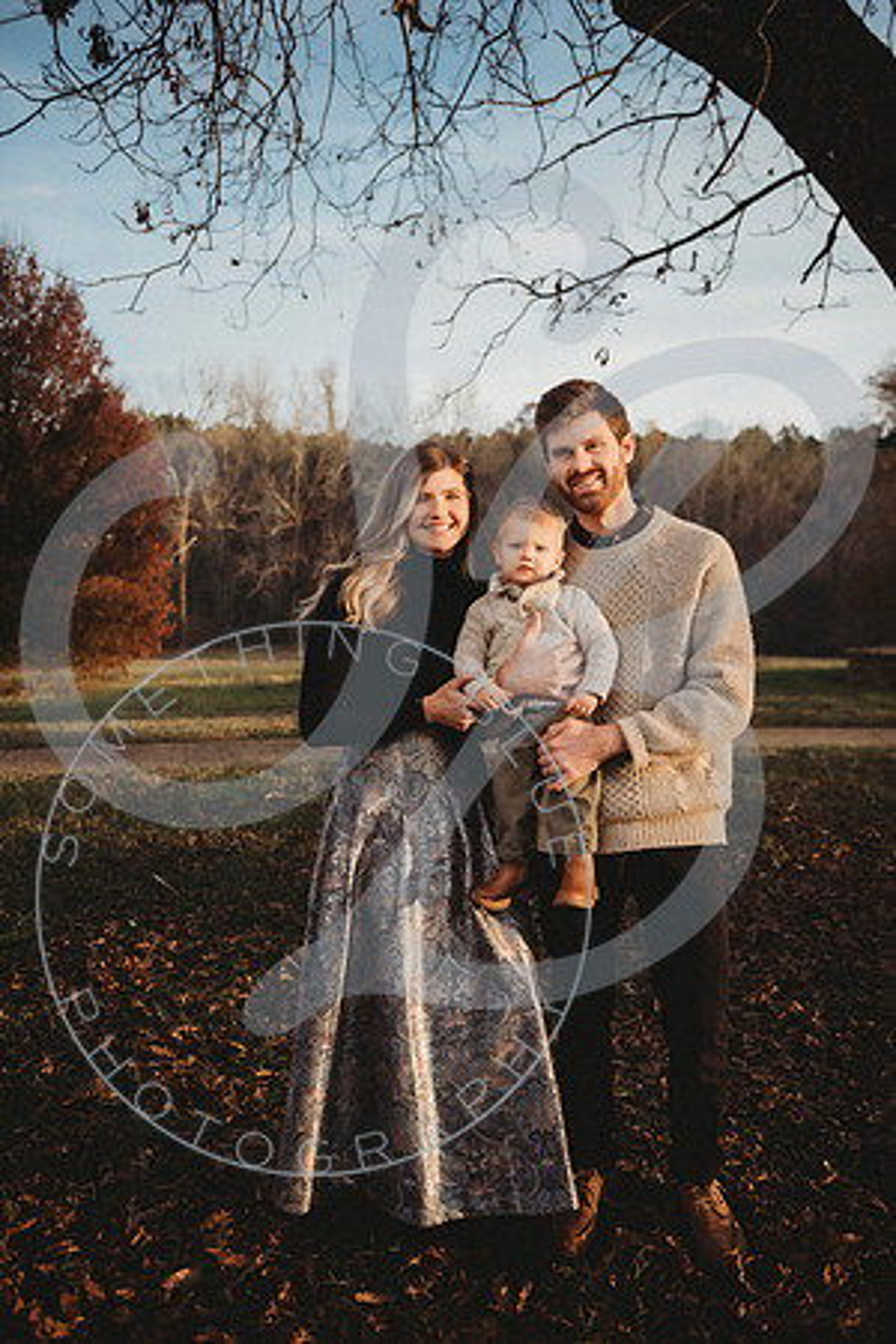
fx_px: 1195
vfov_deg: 58.7
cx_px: 448
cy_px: 672
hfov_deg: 41.1
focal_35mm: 32
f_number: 2.8
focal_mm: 32
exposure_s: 1/500
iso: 100
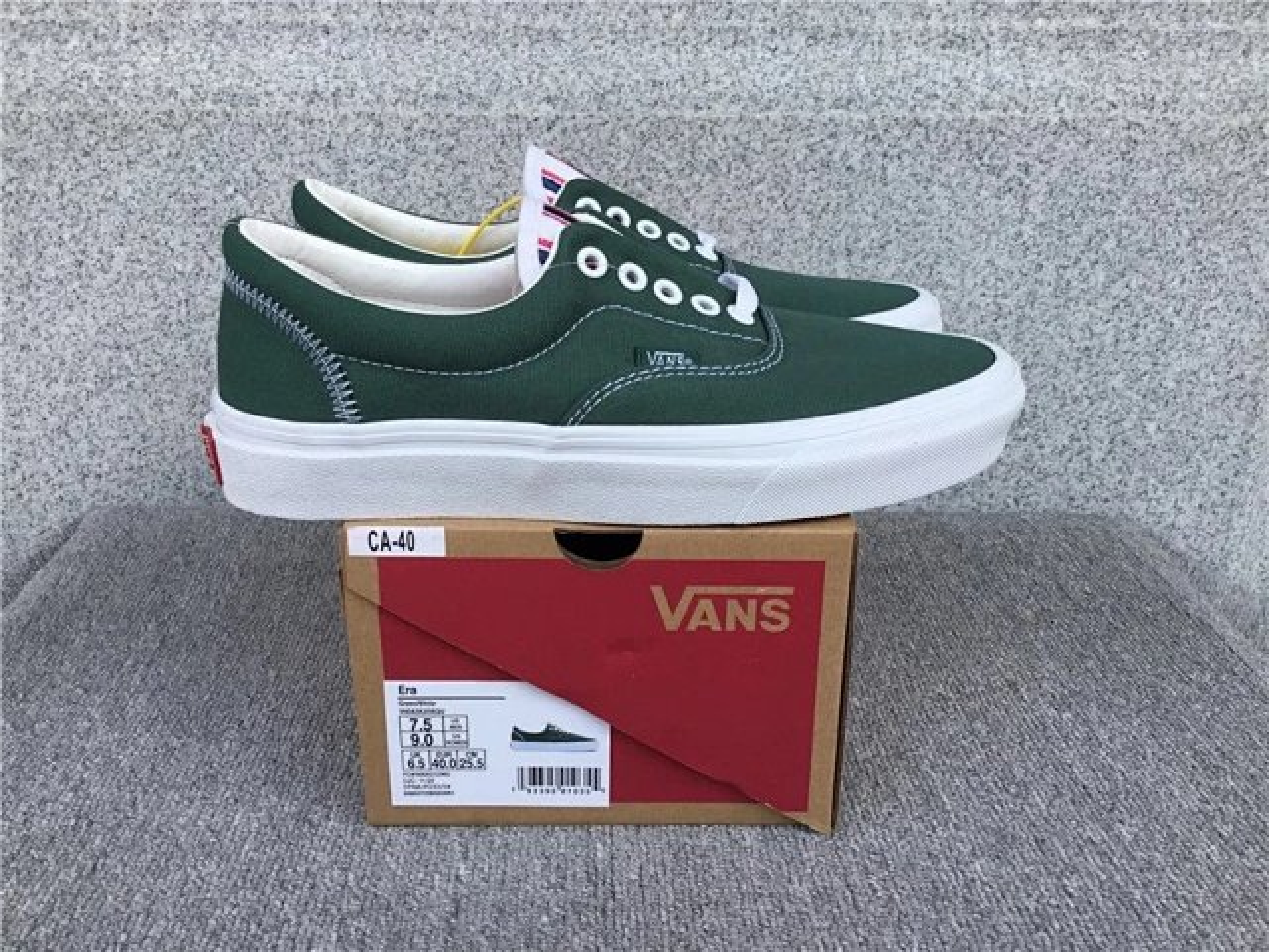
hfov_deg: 58.4
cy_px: 476
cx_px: 634
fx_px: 1136
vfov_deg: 45.4
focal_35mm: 31
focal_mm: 3.3
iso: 25
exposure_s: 1/401
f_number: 2.4
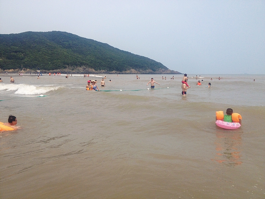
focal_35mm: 35
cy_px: 100
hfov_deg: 52.6
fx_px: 268
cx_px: 132
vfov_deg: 40.7
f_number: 2.4
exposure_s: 1/2907
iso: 50
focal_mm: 4.28
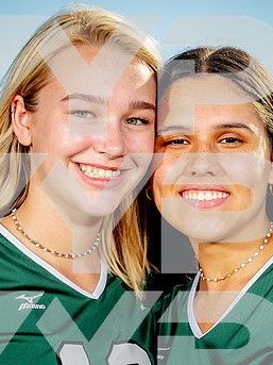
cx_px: 115
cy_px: 205
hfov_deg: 12.4
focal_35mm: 119
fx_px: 1252
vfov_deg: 16.6
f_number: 9
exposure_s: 1/125
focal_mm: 65
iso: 100
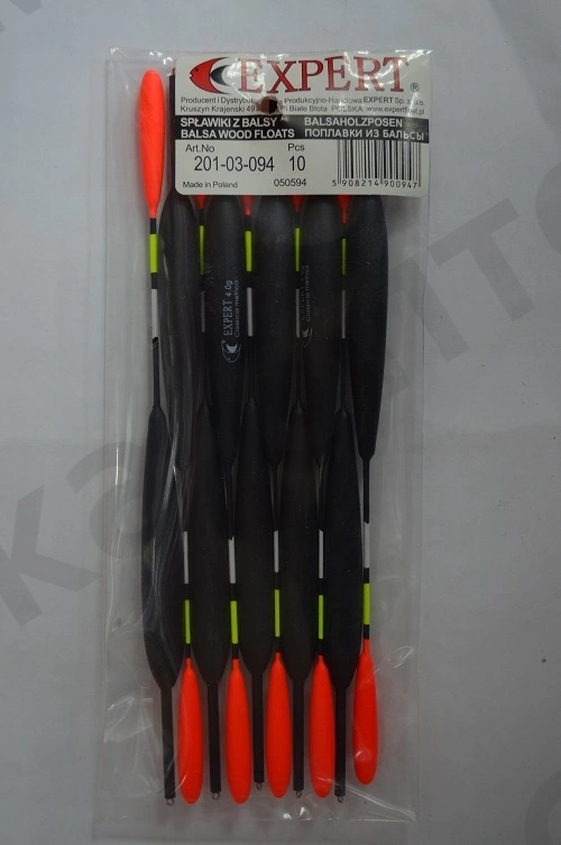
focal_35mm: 51
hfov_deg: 26.4
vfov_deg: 38.9
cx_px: 280
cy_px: 422
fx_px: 1196
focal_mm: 34
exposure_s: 1/60
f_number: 5
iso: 720
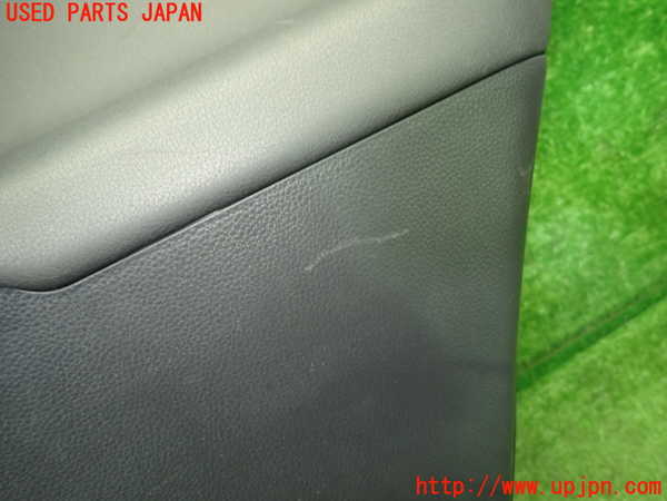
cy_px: 250
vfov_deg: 54.9
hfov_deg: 69.4
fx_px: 482
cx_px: 334
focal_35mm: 25
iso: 250
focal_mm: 4.5
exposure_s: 1/30
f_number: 2
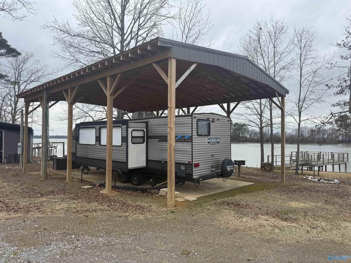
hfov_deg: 71.6
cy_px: 132
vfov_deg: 56.8
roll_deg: +0.1
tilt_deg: +2.1
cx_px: 176
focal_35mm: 24
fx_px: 243
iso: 80
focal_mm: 6.76
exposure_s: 1/2053
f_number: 1.78
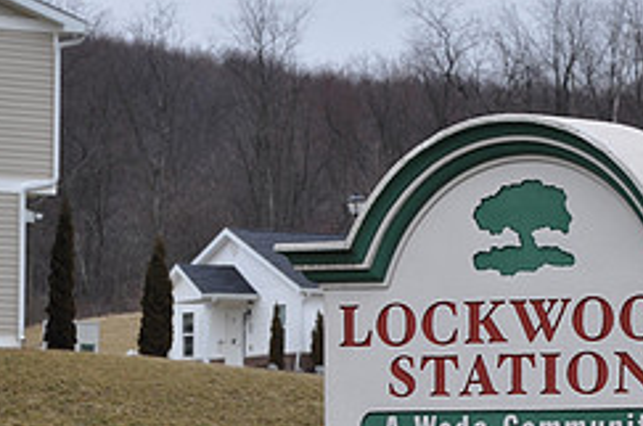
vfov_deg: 5.1
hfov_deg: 7.7
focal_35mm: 268
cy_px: 361
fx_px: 4781
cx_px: 556
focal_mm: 75
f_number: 11
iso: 200
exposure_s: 1/200
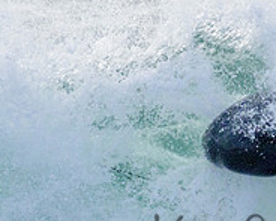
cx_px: 304
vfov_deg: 0.5
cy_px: 137
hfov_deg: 0.6
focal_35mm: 3079
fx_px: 25138
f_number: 11
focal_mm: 800
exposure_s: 1/2000
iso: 1250
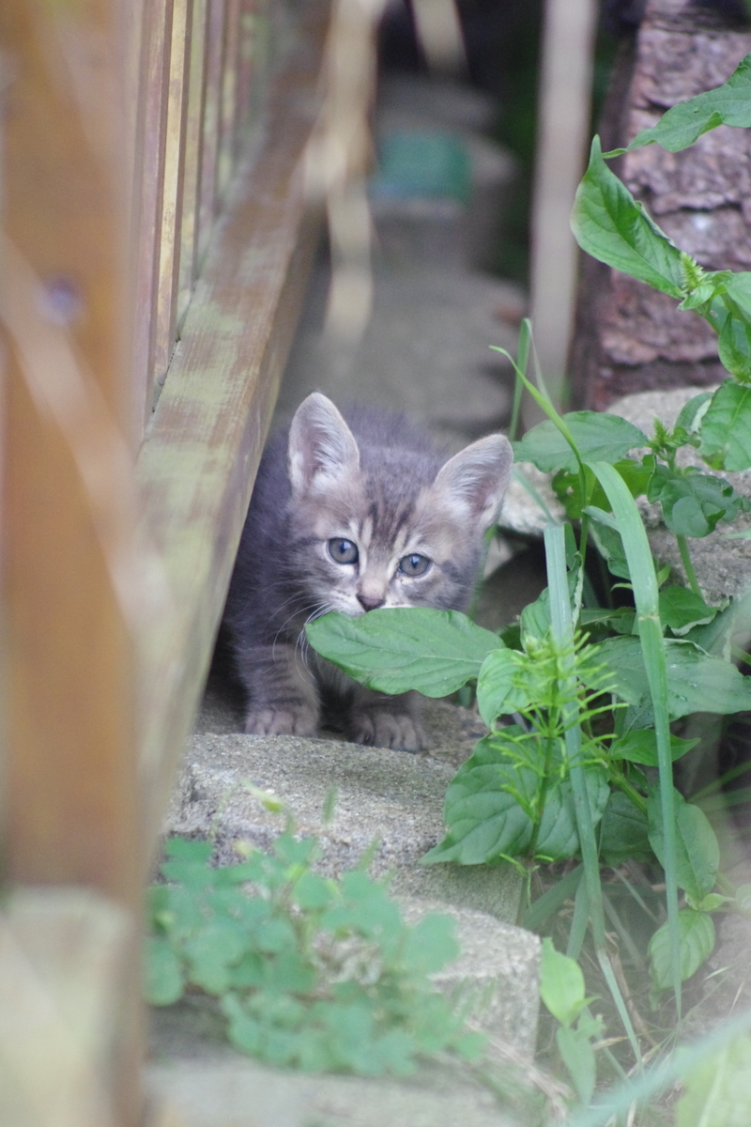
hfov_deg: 4.6
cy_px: 564
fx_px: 9387
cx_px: 376
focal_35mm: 300
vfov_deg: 6.9
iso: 3200
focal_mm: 200
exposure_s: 1/125
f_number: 5.6
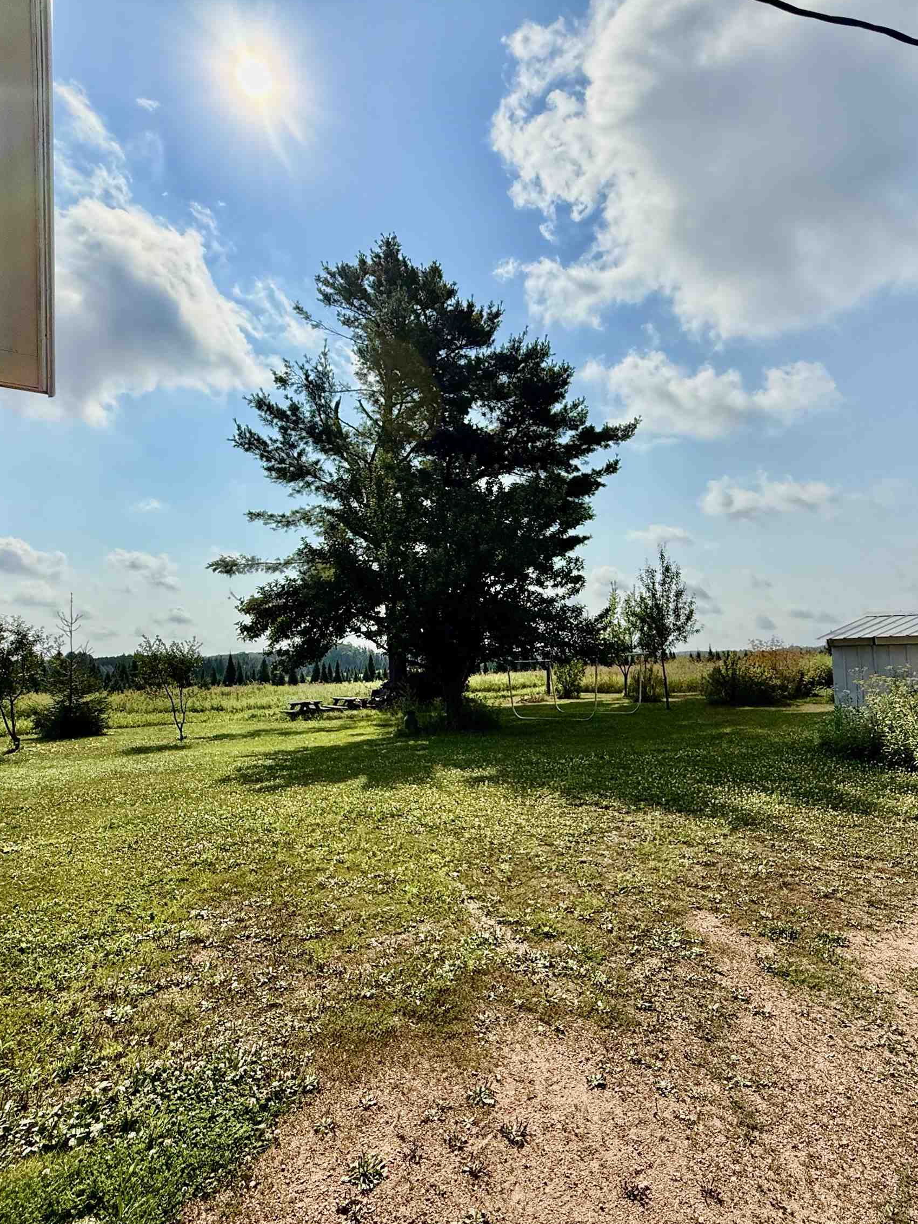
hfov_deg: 68.4
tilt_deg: +4.9
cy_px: 617
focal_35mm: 19
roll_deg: +0.8
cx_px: 514
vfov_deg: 84.7
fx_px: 672
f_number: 2.2
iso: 50
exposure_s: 1/6173
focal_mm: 2.22
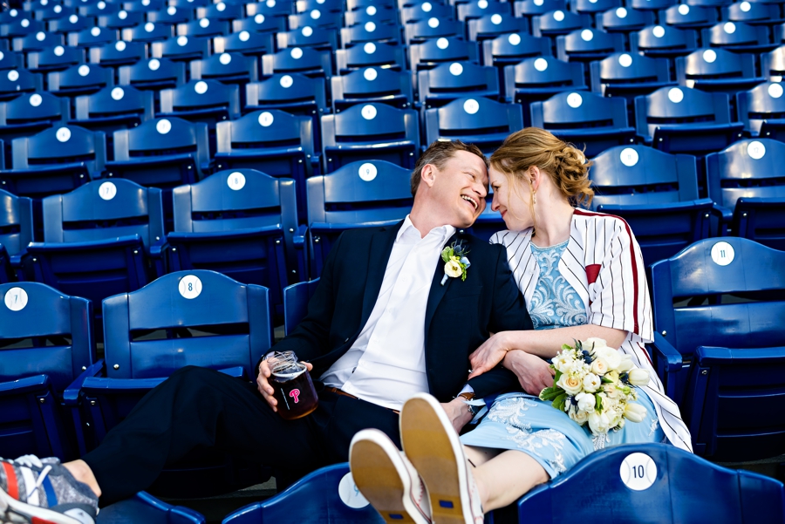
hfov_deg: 54.4
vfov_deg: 37.9
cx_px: 392
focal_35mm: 35
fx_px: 764
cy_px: 262
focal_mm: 35
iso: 100
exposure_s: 1/500
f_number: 3.2
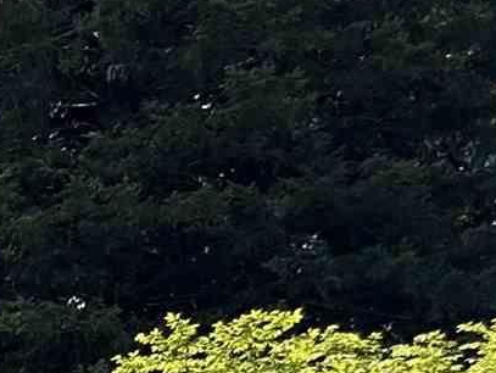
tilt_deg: +3.8
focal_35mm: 181
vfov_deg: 7.9
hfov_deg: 8.2
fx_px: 2596
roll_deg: -1.0
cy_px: 713
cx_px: -1245
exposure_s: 1/4762
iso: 80
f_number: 1.78
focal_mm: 6.86
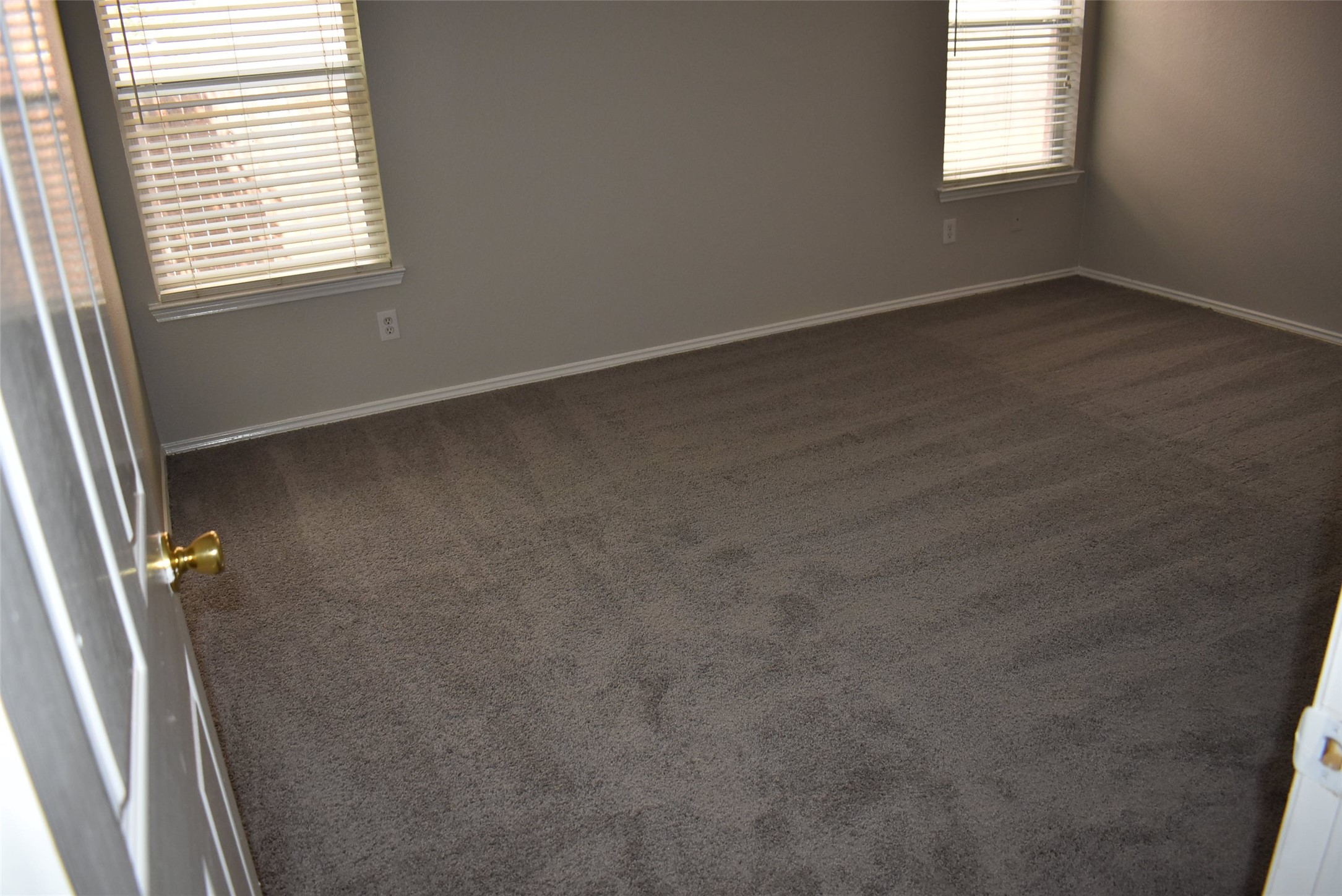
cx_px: 671
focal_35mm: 27
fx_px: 1007
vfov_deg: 48.0
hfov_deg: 67.4
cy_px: 448
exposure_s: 1/160
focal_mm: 18
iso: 800
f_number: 3.5
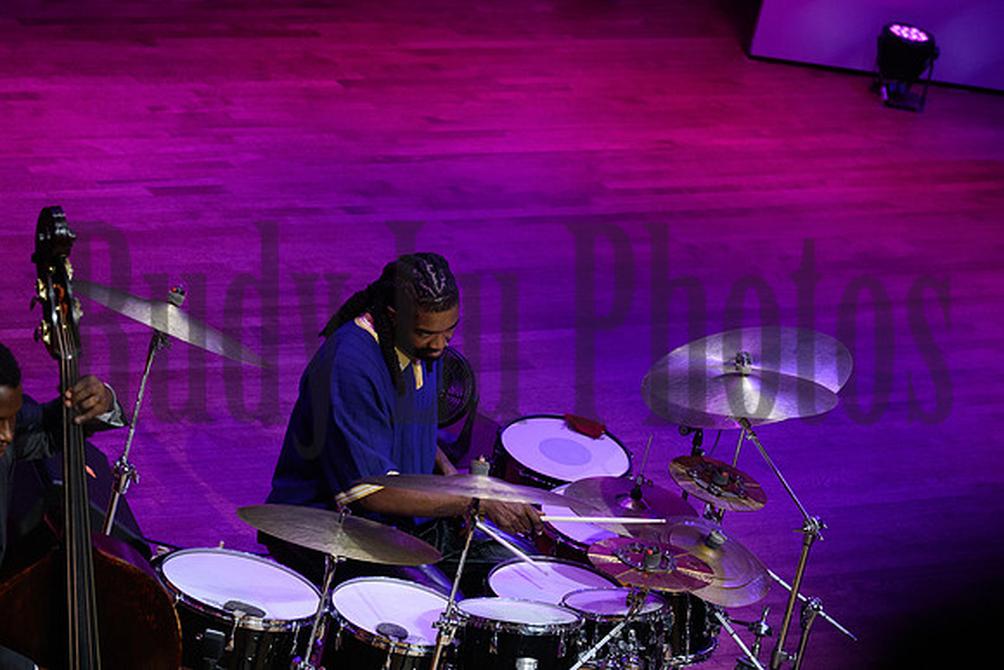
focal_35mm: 200
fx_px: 5579
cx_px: 502
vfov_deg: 6.9
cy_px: 335
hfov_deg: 10.3
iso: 5000
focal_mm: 200
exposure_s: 1/400
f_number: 6.3
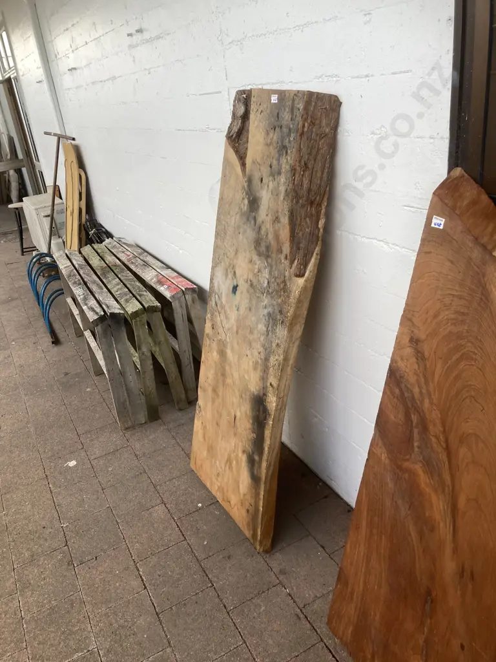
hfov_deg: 49.7
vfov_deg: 63.4
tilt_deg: -26.5
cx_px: 248
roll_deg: +6.2
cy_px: 331
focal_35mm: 28
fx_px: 535
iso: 40
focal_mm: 3.99
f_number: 1.8
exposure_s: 1/121
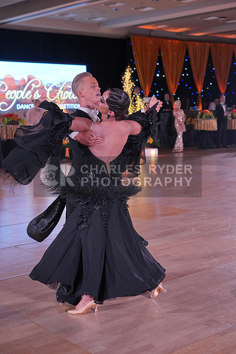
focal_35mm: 56
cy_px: 177
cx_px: 118
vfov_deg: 35.6
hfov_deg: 24.2
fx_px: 550
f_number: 4
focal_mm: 56
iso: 1600
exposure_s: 1/400
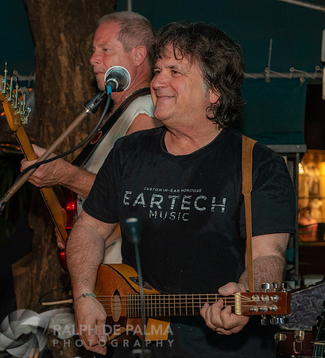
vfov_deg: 20.3
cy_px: 195
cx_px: 190
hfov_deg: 18.5
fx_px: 998
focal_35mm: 89
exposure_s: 1/160
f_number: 5.6
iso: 1250
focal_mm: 58
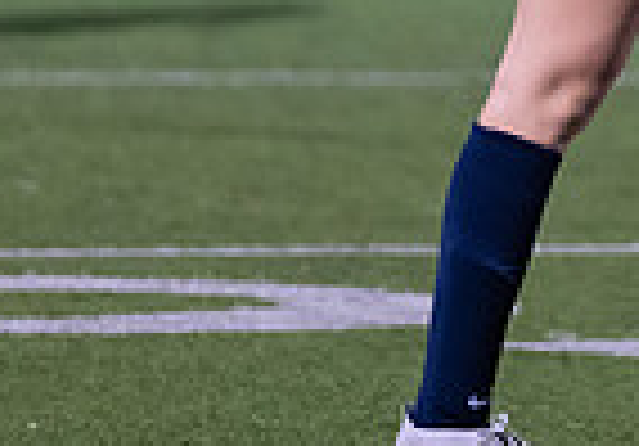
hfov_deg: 1.9
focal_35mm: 1052
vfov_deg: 1.3
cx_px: 623
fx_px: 18939
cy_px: -382
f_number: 2.8
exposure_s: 1/1000
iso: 4000
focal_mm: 200
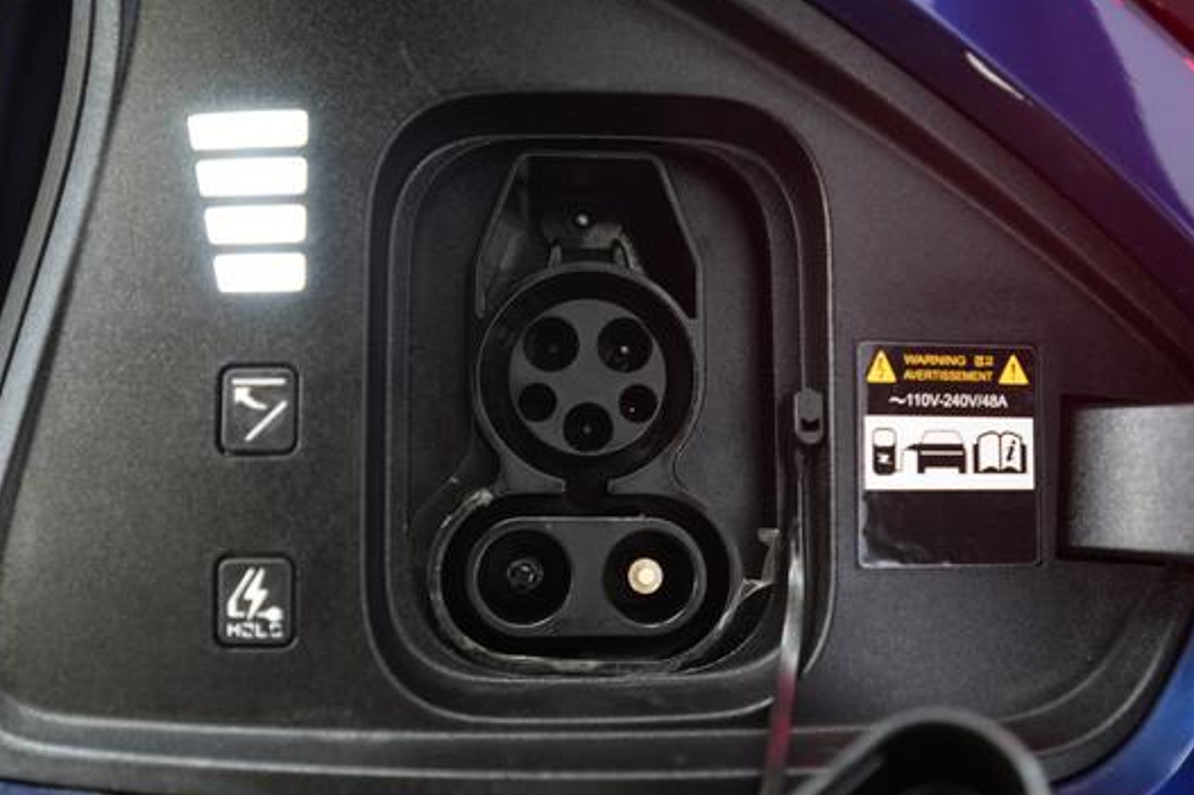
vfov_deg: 38.9
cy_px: 394
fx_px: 1127
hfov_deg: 55.8
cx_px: 598
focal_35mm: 34
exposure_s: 1/60
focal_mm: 28
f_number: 2.8
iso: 2000
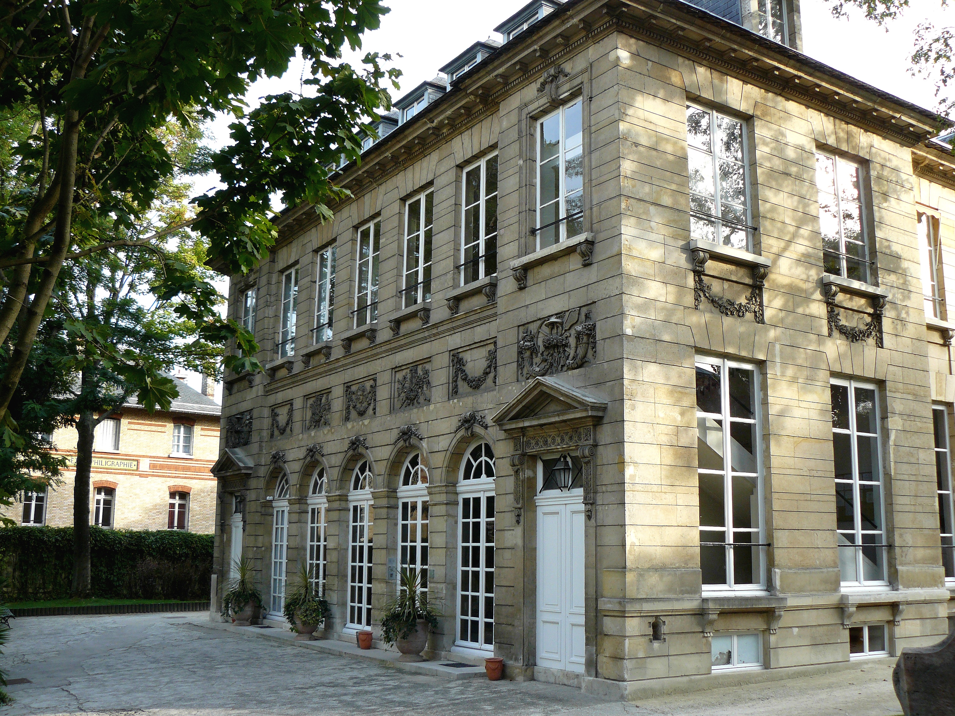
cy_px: 358
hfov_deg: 51.4
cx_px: 478
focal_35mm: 36
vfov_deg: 39.7
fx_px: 993
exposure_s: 1/100
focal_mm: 6
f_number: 4
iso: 100
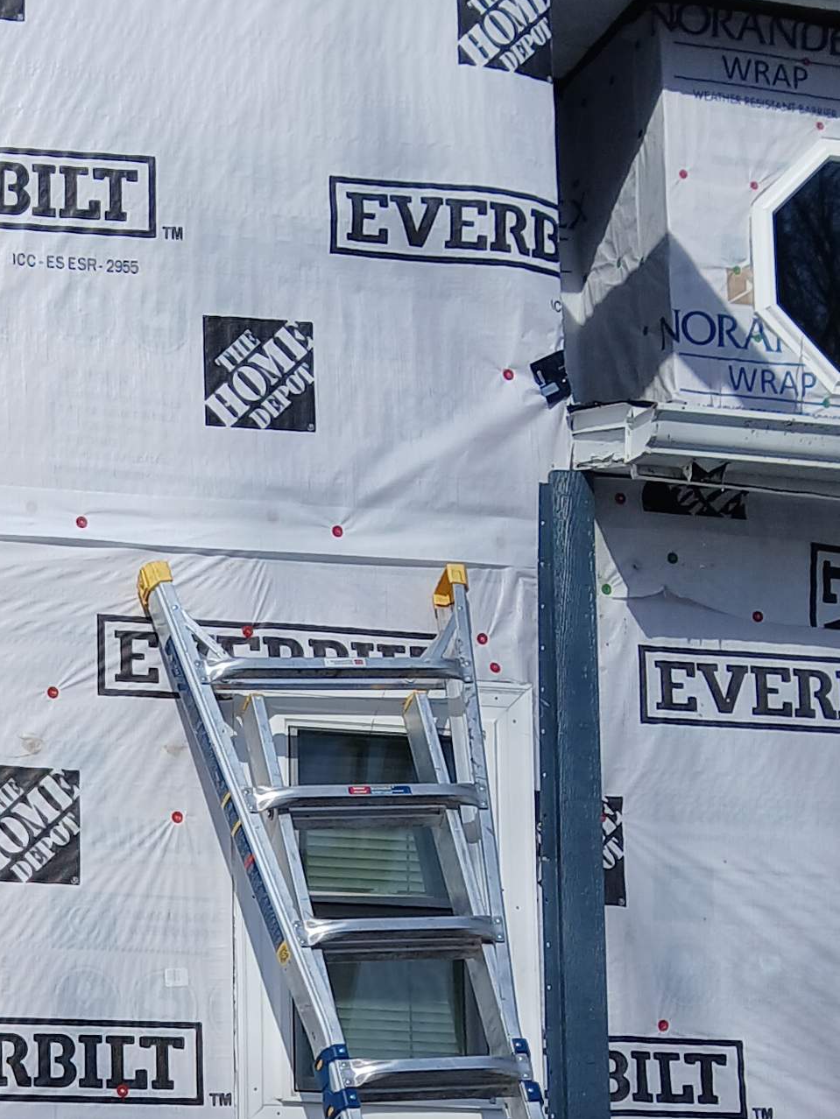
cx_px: -197
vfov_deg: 22.7
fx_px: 2652
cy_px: 1186
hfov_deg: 17.1
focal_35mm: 82
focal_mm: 3.98
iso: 20
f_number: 1.8
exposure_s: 1/842
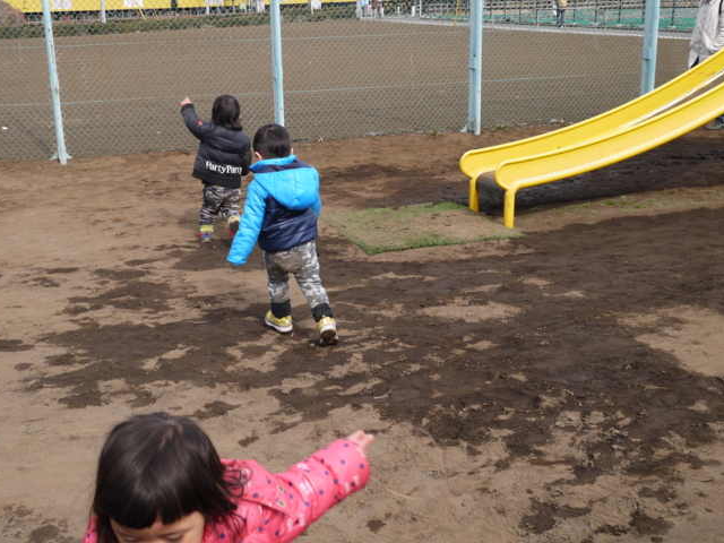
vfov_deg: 32.2
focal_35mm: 45
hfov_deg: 41.9
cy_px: 276
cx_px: 293
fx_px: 941
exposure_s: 1/250
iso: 160
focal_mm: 18
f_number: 7.1
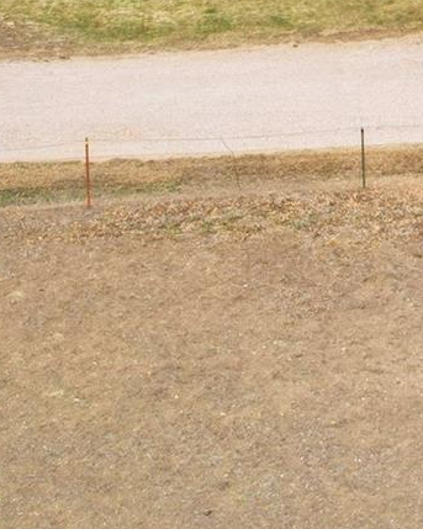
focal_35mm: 77
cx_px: 557
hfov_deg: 18.5
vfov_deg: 22.7
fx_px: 1205
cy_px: -109
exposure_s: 1/2500
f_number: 2.8
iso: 100
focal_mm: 8.4
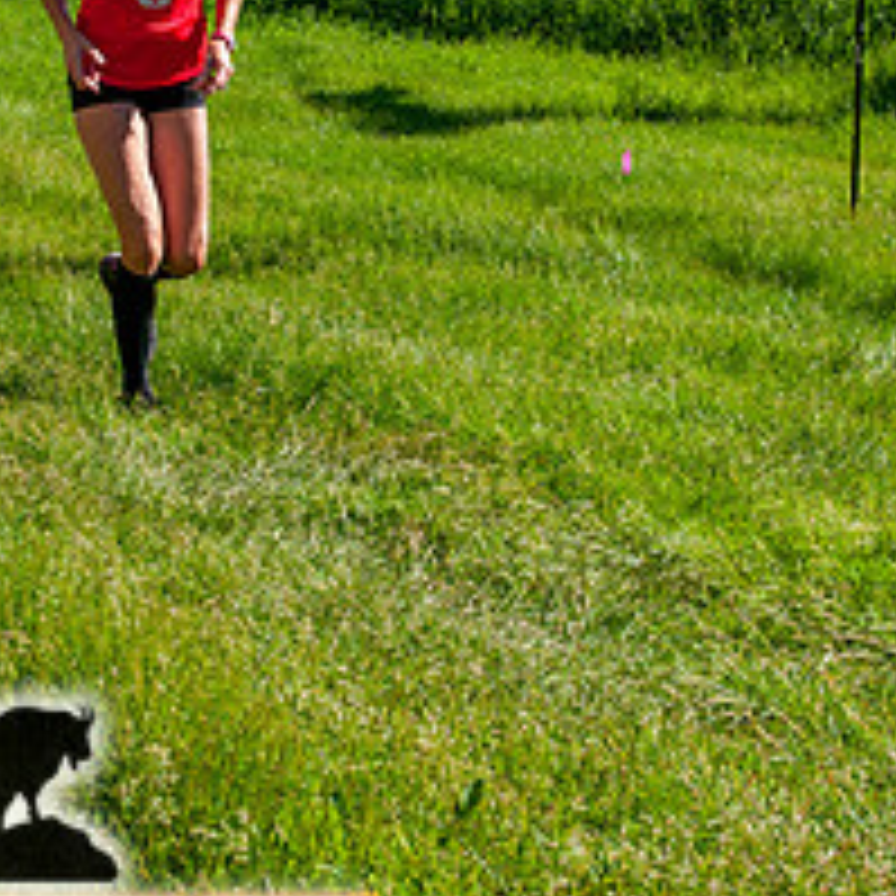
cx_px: 295
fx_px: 2870
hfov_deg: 17.7
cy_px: 194
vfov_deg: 17.6
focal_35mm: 98
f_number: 8
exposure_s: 1/400
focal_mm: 34
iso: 200
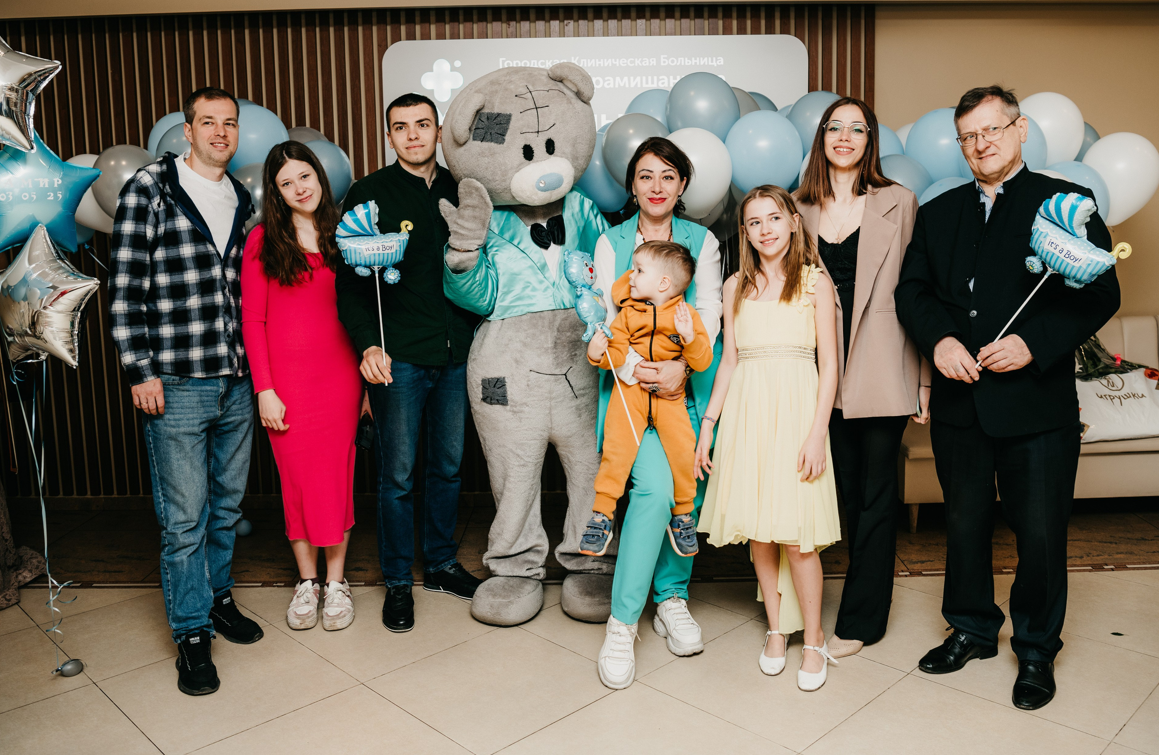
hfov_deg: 59.0
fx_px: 1023
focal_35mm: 32
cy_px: 329
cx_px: 595
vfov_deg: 40.4
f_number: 4
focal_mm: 27
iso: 160
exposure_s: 1/160
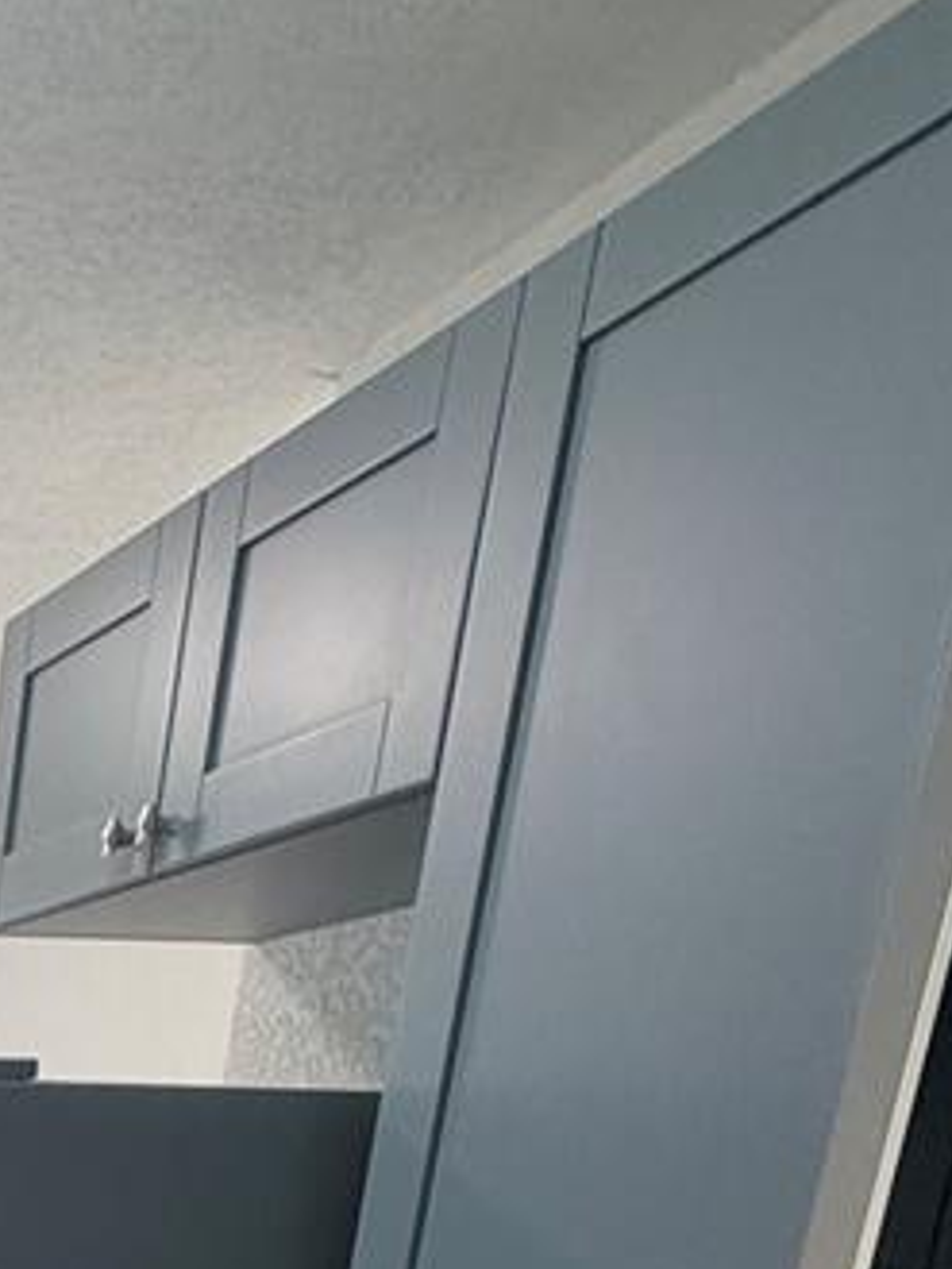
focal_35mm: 51
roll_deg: -1.2
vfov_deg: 28.3
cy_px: 1782
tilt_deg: -15.7
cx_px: -755
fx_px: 1869
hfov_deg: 20.4
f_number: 2.2
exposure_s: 1/120
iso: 125
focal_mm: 2.22
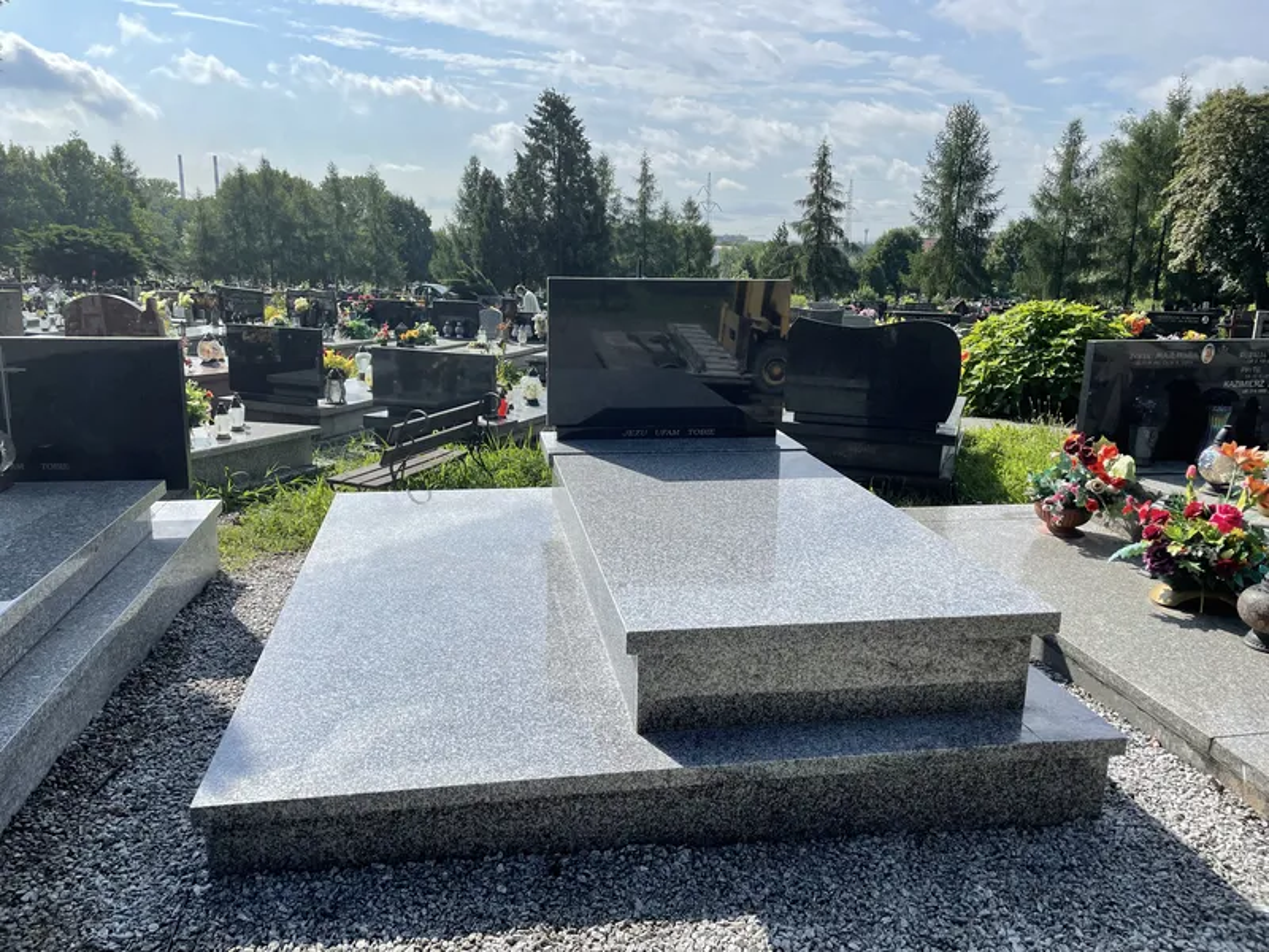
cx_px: 634
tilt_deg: -13.2
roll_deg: -0.9
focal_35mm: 26
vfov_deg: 53.1
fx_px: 953
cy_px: 476
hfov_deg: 67.3
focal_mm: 4.2
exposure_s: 1/4651
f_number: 1.6
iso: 32
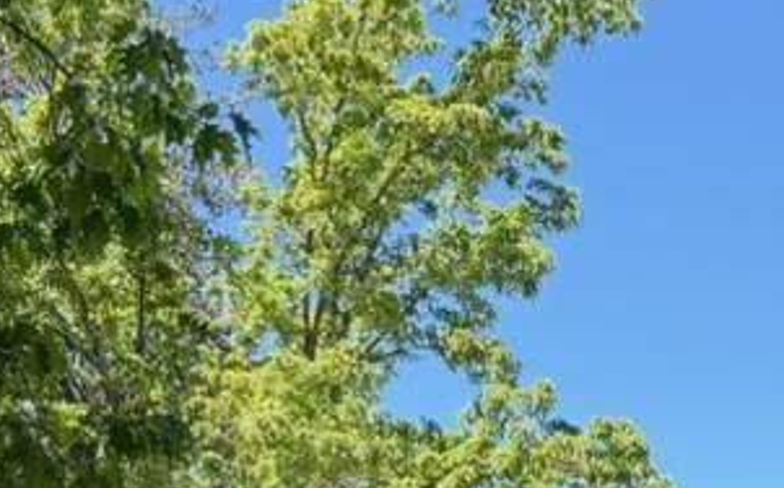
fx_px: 2305
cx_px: 584
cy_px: 1059
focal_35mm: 108
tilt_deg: -0.1
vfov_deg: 10.8
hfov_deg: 19.2
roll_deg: -0.6
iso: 100
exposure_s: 1/1156
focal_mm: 6.76
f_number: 1.78
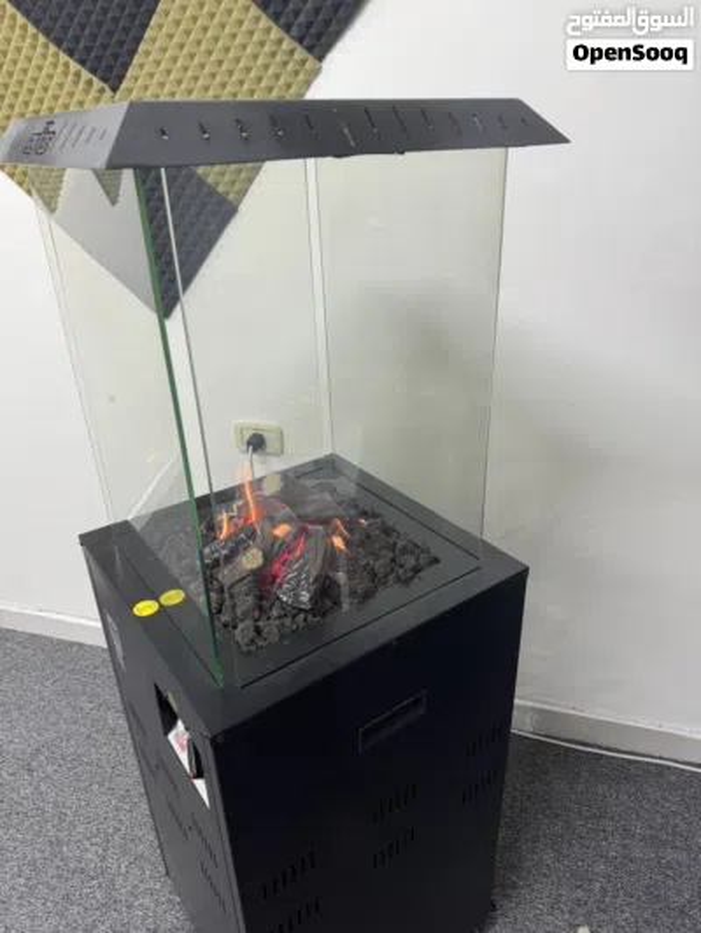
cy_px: 466
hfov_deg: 56.8
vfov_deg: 71.6
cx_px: 350
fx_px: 648
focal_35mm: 24
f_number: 1.78
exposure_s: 1/100
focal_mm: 6.76
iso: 125
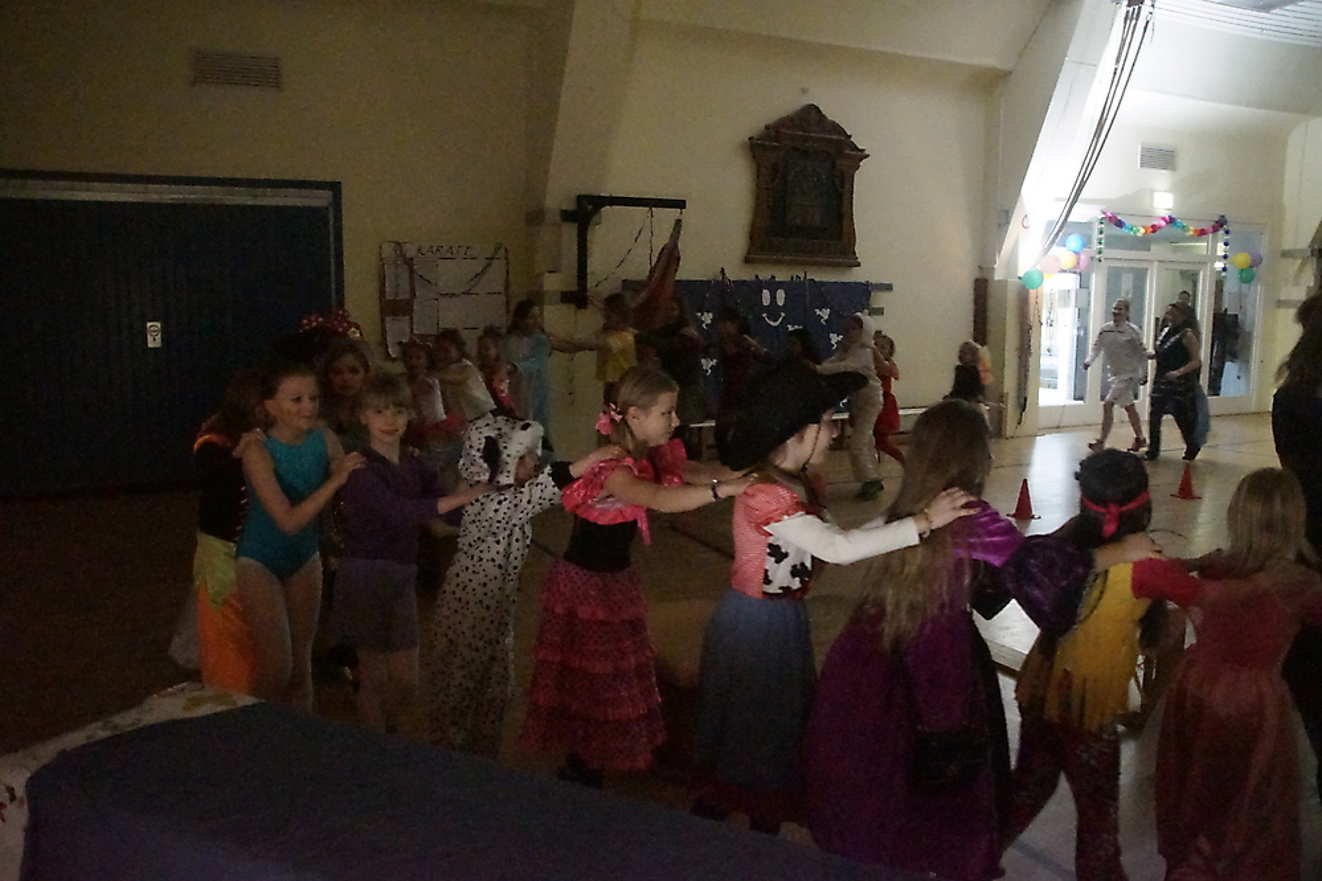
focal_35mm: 39
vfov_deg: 34.2
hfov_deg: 49.6
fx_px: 1432
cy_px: 440
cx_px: 661
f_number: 4.5
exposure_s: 1/80
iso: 16000
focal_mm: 26
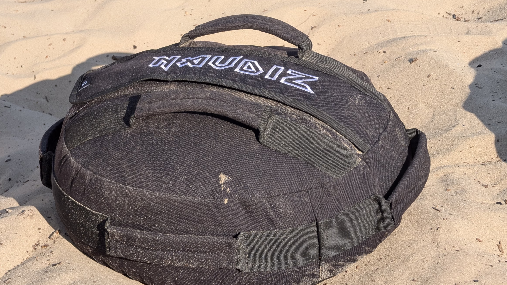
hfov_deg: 16.3
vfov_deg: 9.2
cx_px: 234
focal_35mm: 132
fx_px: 1774
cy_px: 99
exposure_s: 1/248
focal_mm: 18
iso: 20
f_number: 2.8
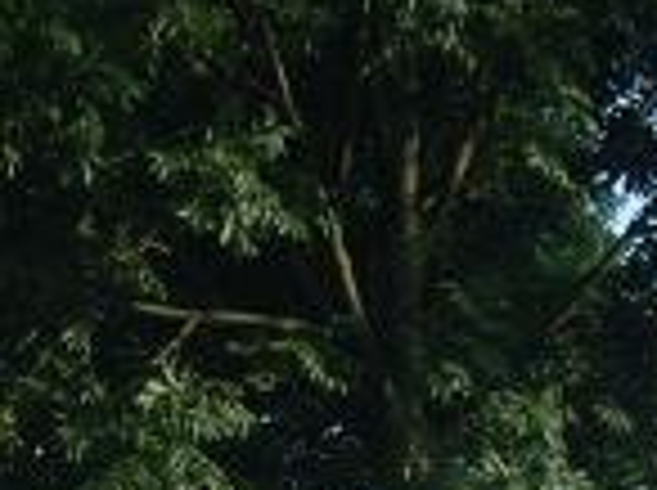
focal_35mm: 167
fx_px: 3164
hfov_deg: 11.8
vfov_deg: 8.3
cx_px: 140
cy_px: 1056
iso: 64
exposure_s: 1/160
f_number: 2.8
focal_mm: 7.9
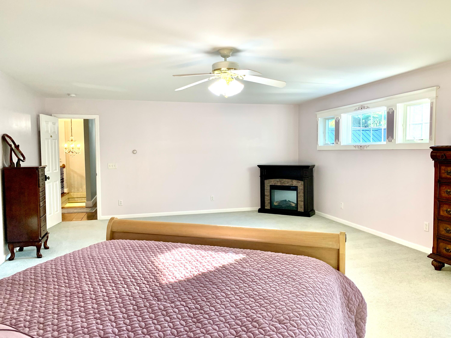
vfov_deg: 53.1
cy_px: 169
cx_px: 226
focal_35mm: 26
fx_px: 339
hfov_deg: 67.3
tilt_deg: -3.7
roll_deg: +1.0
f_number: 1.8
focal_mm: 4.25
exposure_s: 1/60
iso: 100
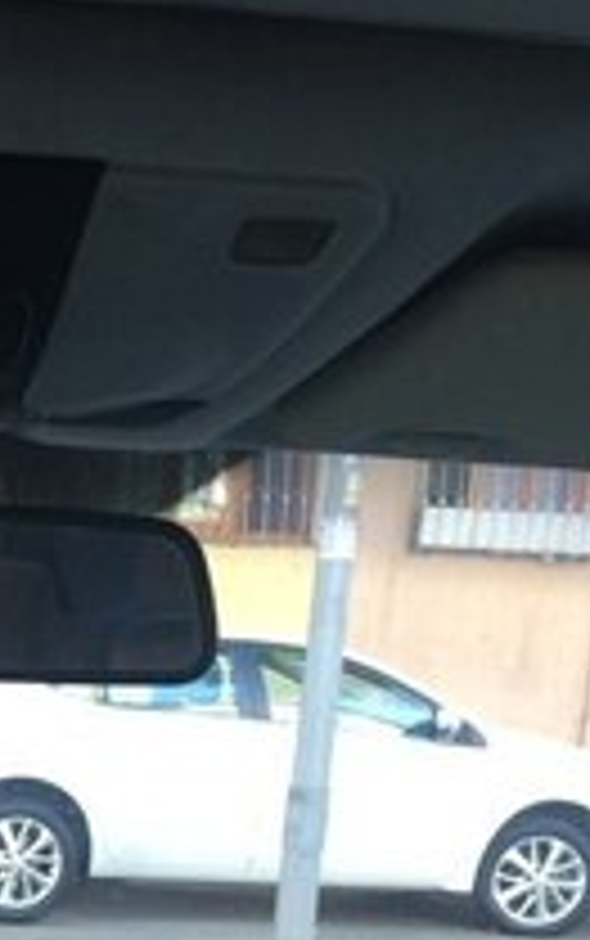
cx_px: -153
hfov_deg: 17.0
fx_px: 1874
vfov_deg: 26.1
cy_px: 1030
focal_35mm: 73
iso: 64
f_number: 2.2
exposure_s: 1/33
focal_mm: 4.15
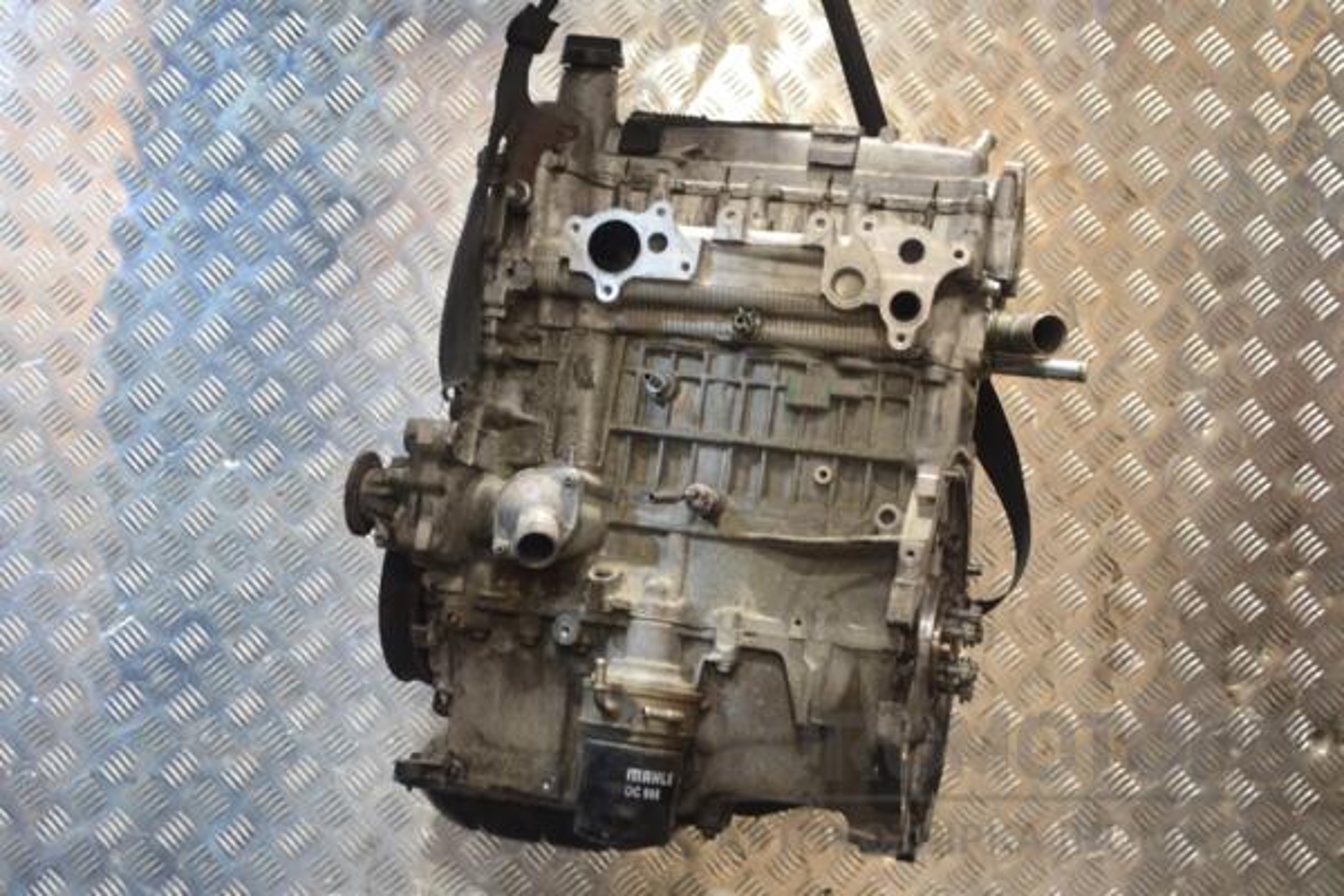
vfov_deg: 25.8
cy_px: 448
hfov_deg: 37.9
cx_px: 672
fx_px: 1960
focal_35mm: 52
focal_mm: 35
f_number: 5
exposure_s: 1/30
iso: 1000
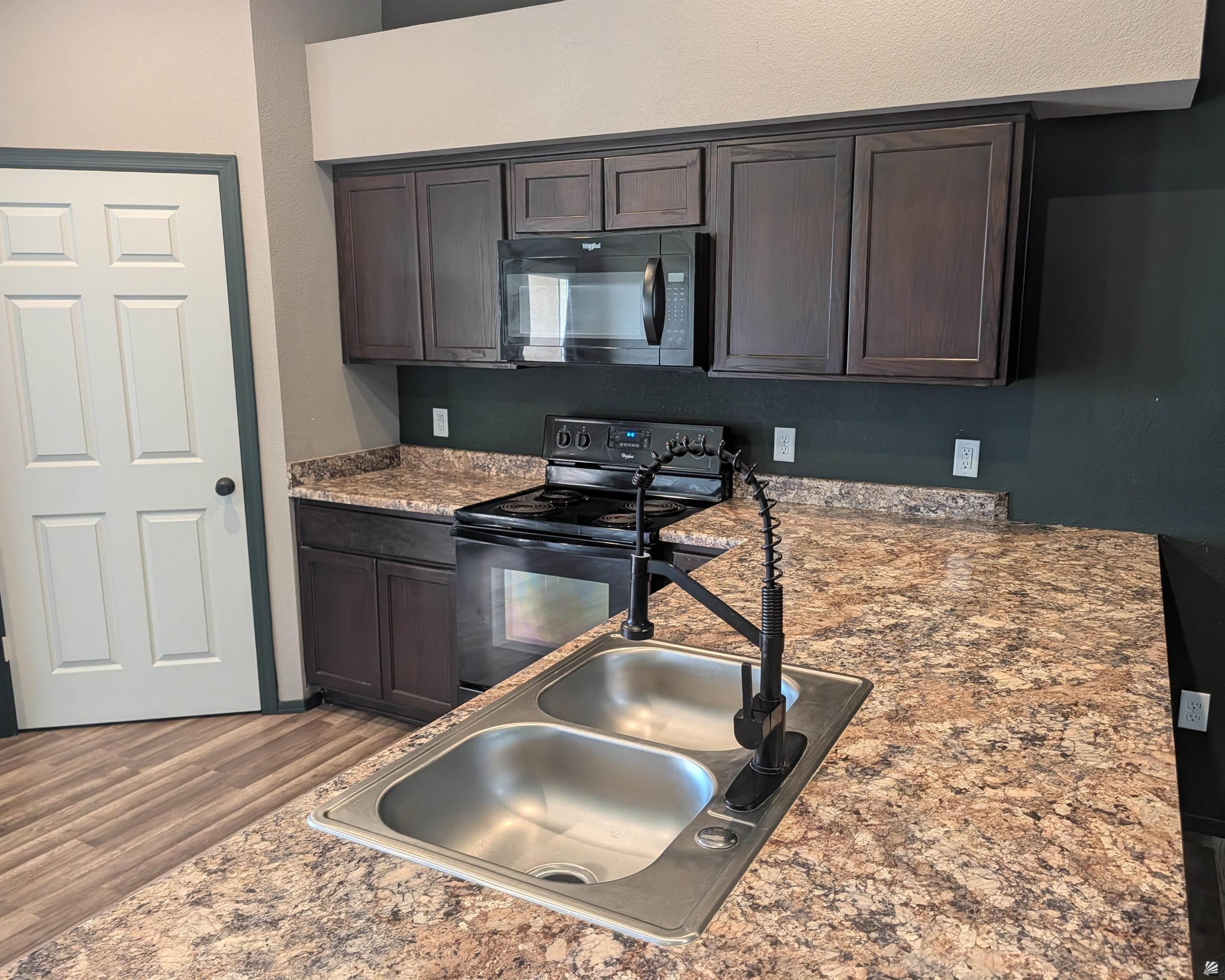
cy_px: 490
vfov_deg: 56.8
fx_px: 906
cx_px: 616
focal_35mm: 25
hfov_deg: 68.1
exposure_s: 1/120
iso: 797
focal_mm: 6.9
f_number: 1.68
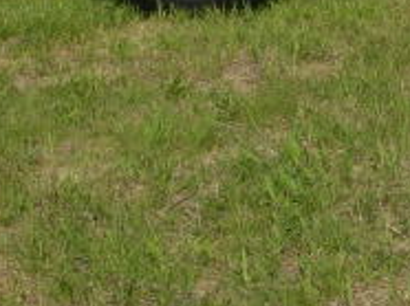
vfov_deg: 9.2
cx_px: 635
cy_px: -204
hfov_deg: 12.1
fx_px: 1833
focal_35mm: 155
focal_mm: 7.5
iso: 50
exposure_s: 1/294
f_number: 6.2
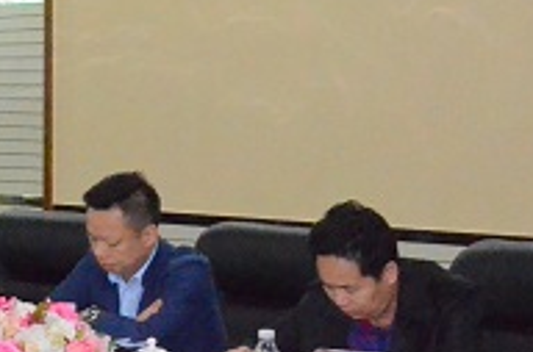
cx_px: -416
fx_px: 2097
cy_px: 123
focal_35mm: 142
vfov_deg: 9.6
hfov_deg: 13.1
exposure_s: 1/160
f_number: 10
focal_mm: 26
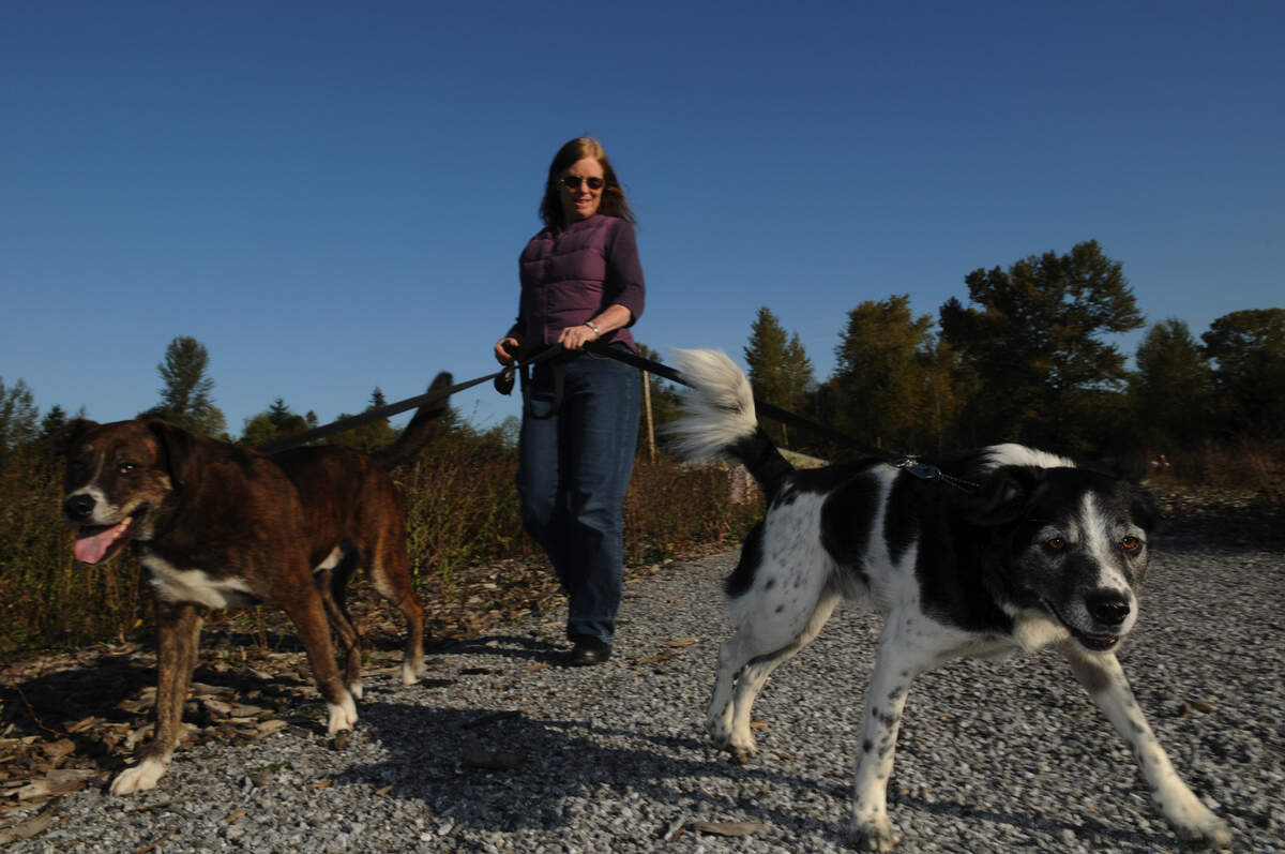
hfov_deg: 70.5
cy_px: 427
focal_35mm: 26
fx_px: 909
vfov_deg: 50.3
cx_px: 642
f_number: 14
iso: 200
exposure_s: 1/250
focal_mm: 17
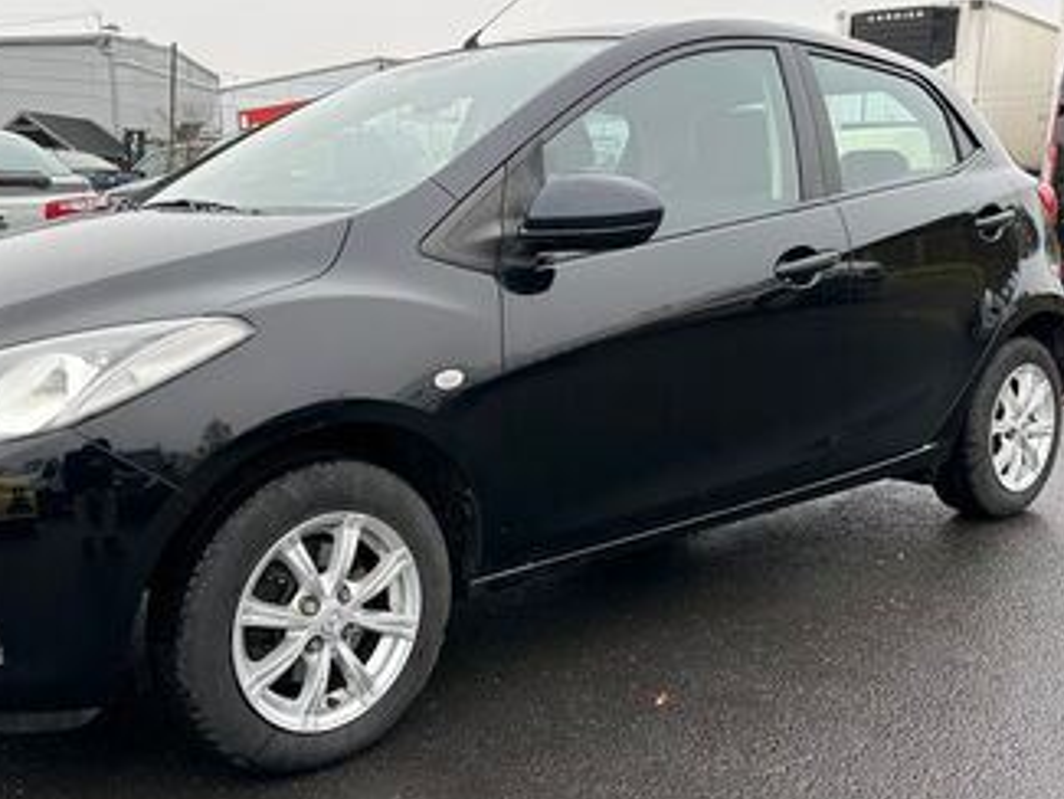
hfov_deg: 50.9
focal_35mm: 36
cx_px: 409
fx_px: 1107
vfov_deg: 39.7
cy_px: 380
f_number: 1.78
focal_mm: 6.86
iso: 80
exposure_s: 1/417
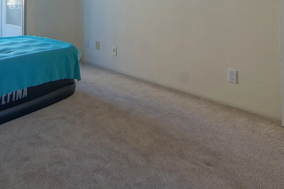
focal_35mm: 35
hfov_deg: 52.4
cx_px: 75
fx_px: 276
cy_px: -27
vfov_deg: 32.4
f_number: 8
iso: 400
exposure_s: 1/25
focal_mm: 10
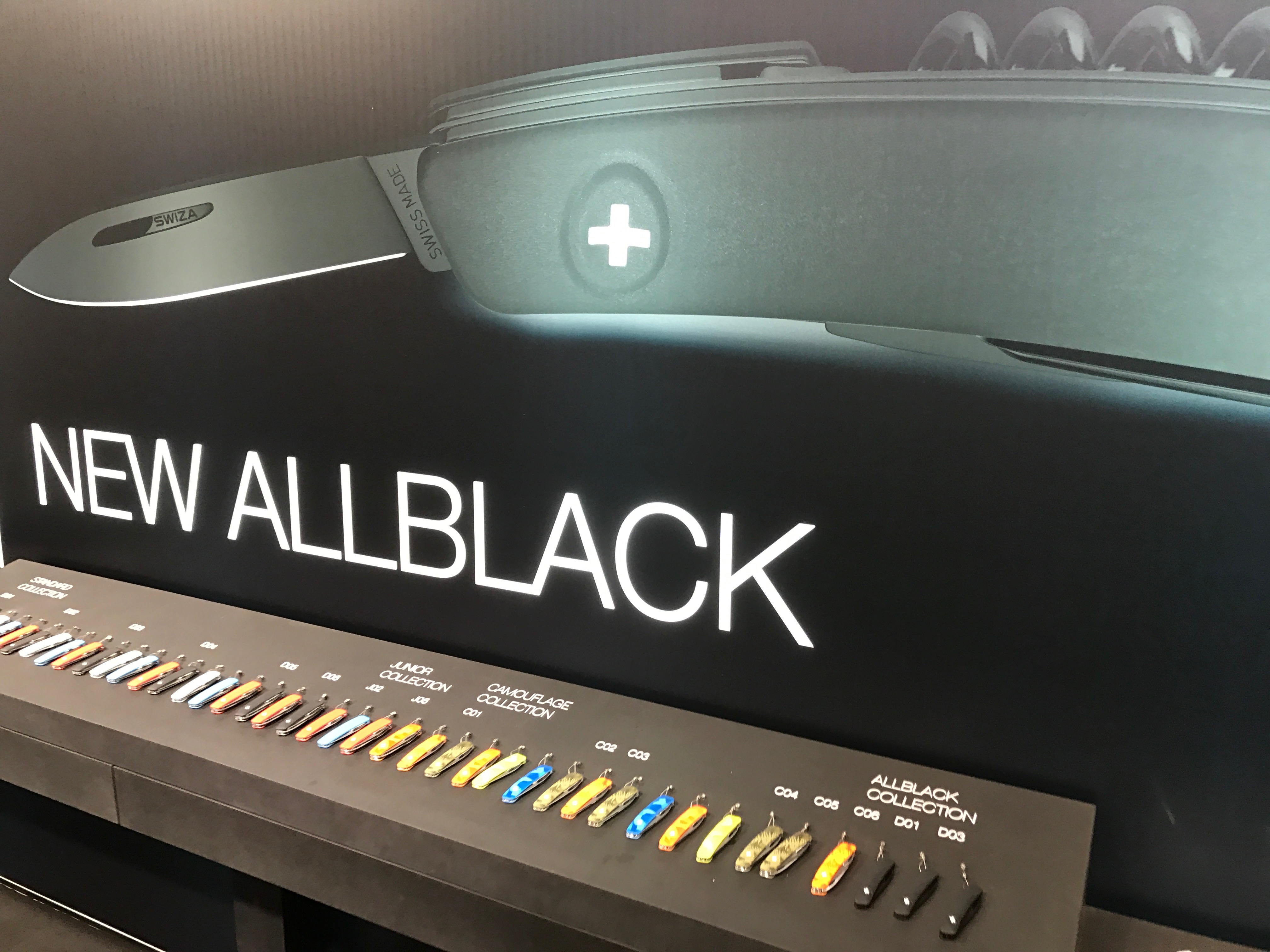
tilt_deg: -12.6
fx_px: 1027
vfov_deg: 49.7
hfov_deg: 63.4
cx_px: 635
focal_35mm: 28
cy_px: 476
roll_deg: -1.1
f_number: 1.8
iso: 40
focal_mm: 3.99
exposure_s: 1/20
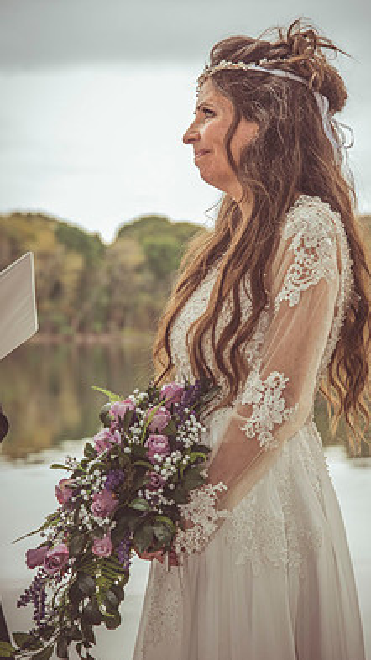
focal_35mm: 102
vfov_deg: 20.9
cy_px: 338
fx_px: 1784
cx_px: 198
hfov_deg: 11.9
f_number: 5
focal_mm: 85
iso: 500
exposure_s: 1/200
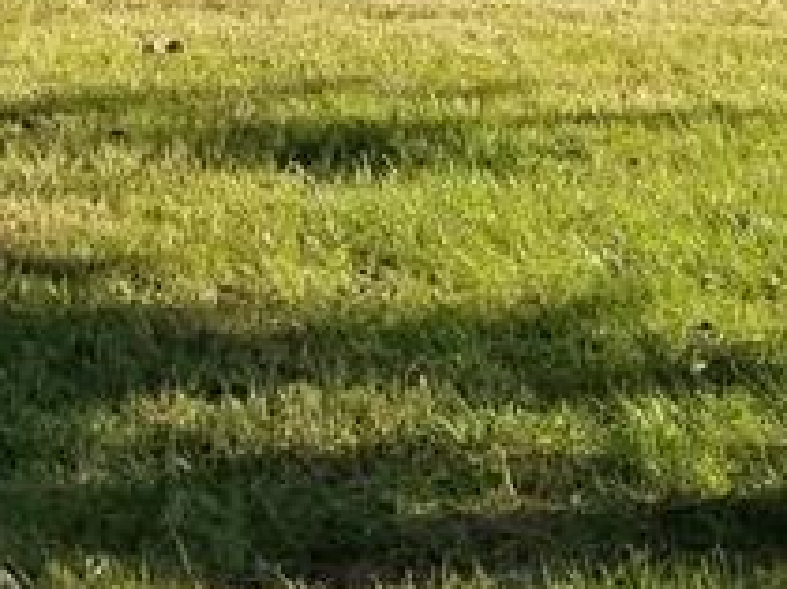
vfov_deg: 10.3
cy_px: -777
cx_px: -49
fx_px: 2884
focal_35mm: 127
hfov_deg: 15.2
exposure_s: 1/874
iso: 50
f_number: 1.7
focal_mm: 4.2
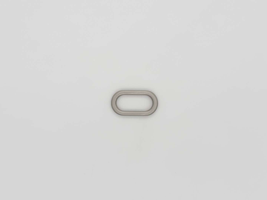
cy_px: 100
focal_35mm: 48
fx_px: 370
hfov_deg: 39.7
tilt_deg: -87.2
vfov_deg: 30.3
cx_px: 134
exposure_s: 1/2809
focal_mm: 6.86
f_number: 1.78
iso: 64
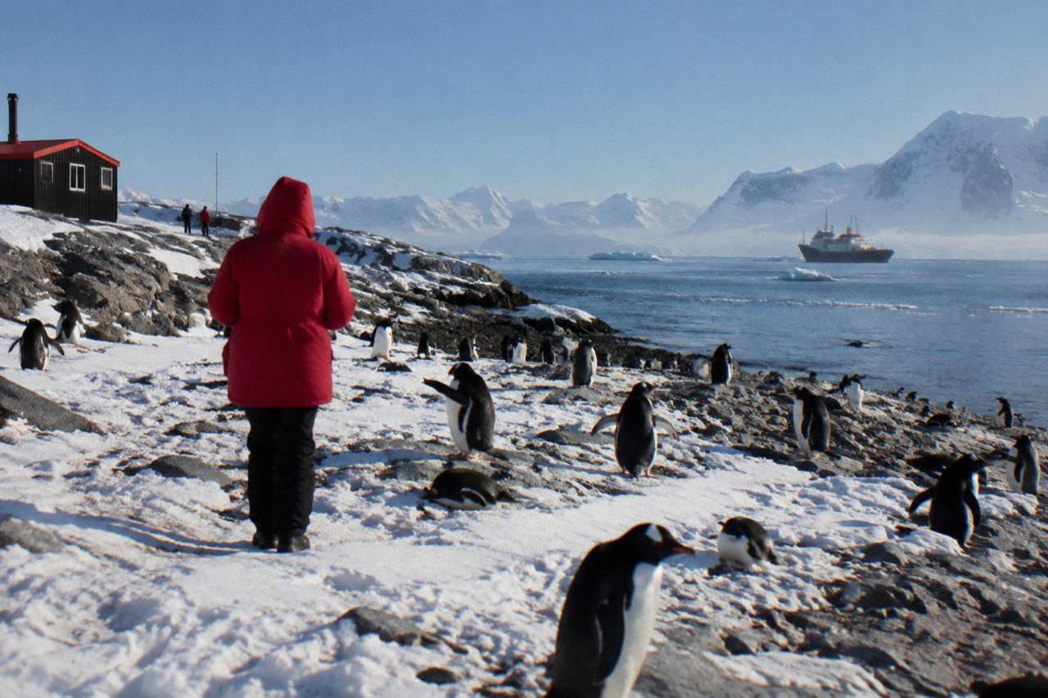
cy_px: 349
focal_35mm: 35
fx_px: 1019
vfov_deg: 37.8
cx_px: 524
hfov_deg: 54.4
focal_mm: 35
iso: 200
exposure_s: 1/320
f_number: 11
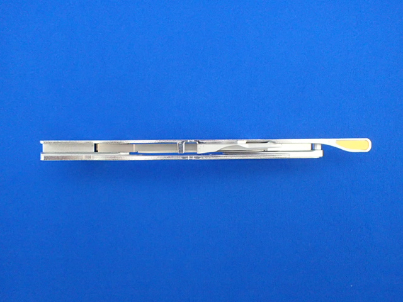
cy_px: 151
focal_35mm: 30
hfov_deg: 60.0
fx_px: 349
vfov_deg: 46.8
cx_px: 202
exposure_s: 1/100
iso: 1600
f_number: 2.3
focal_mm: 5.5
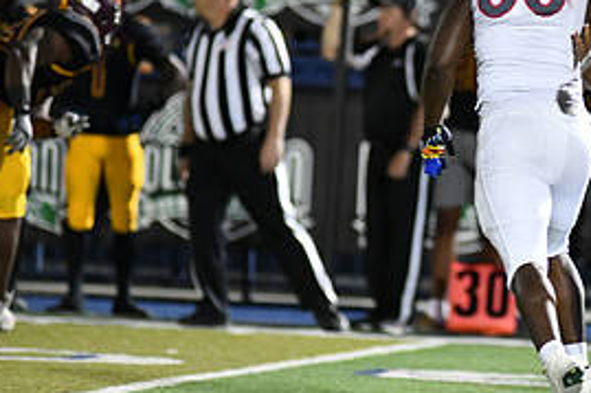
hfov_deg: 3.2
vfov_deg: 2.1
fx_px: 10615
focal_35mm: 647
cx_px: 499
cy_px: 153
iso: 4000
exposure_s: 1/1000
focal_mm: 300
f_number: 2.8
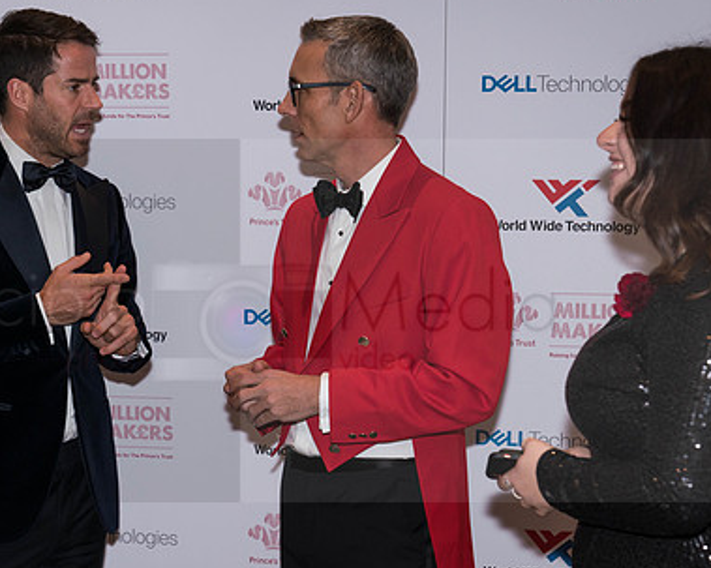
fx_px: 1746
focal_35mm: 83
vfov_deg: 18.5
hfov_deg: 22.9
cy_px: 322
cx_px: 218
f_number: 4.5
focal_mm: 54
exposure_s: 1/100
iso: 1600
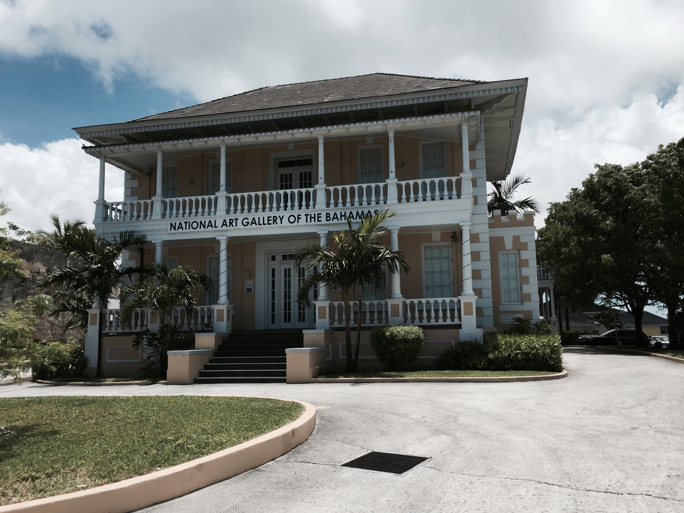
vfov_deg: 48.2
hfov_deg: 61.7
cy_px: 256
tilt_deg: +9.6
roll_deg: +0.3
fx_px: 573
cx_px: 342
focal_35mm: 29
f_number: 2.2
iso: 32
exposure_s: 1/2825
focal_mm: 4.15
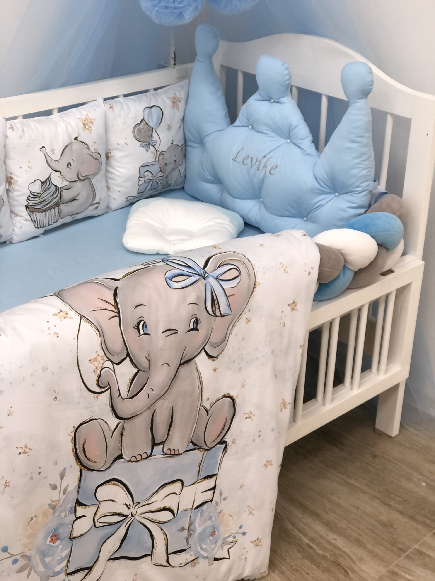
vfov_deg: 33.8
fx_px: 955
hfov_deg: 25.7
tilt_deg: -26.7
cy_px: 290
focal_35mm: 57
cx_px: 218
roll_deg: -2.1
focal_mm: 6.6
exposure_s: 1/33
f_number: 2.8
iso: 64
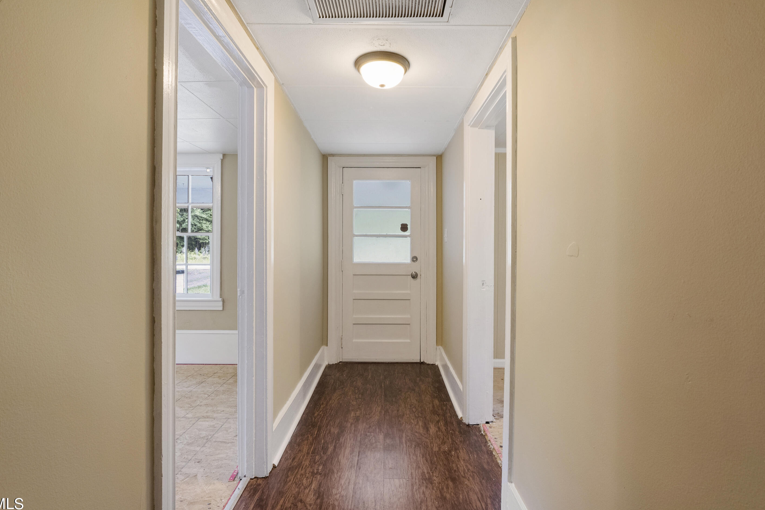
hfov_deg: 93.3
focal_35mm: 17
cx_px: 389
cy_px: 257
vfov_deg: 70.5
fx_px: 361
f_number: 10
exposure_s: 1/6
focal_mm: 16
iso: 1250
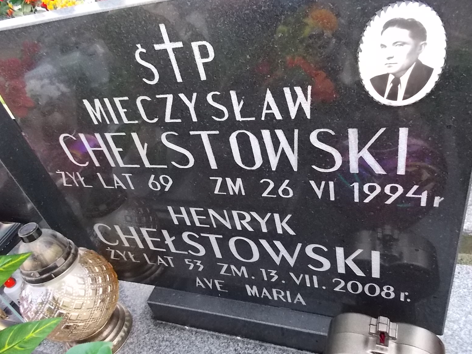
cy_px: 176
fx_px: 368
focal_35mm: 27
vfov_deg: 51.4
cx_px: 244
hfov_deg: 65.3
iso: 400
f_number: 3.2
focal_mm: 4.6
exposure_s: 1/100
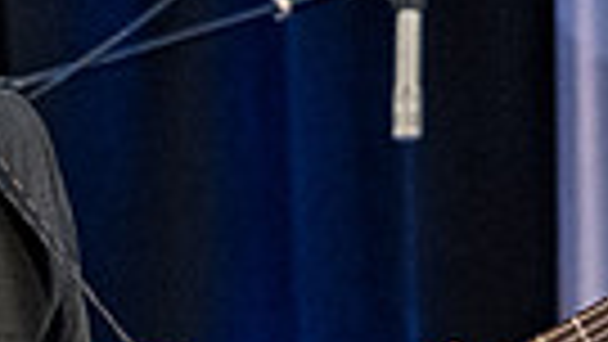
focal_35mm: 525
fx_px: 8466
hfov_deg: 4.1
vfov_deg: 2.3
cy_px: 412
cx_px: 99
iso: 12800
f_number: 6.3
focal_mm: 117
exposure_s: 1/250
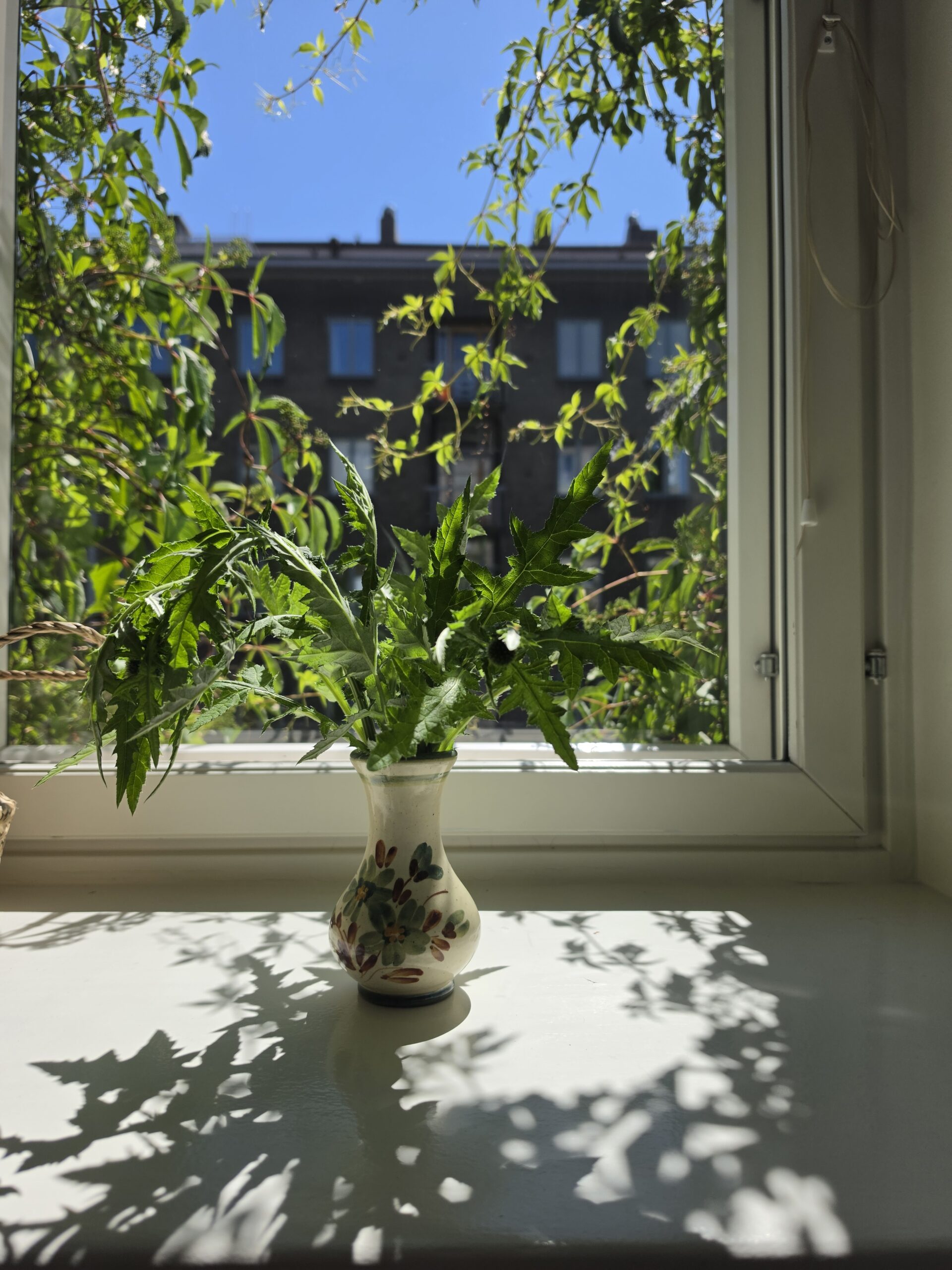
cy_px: 635
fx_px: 843
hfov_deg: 58.9
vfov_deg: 73.9
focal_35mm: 23
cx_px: 476
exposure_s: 1/6571
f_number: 1.4
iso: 64
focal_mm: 6.5
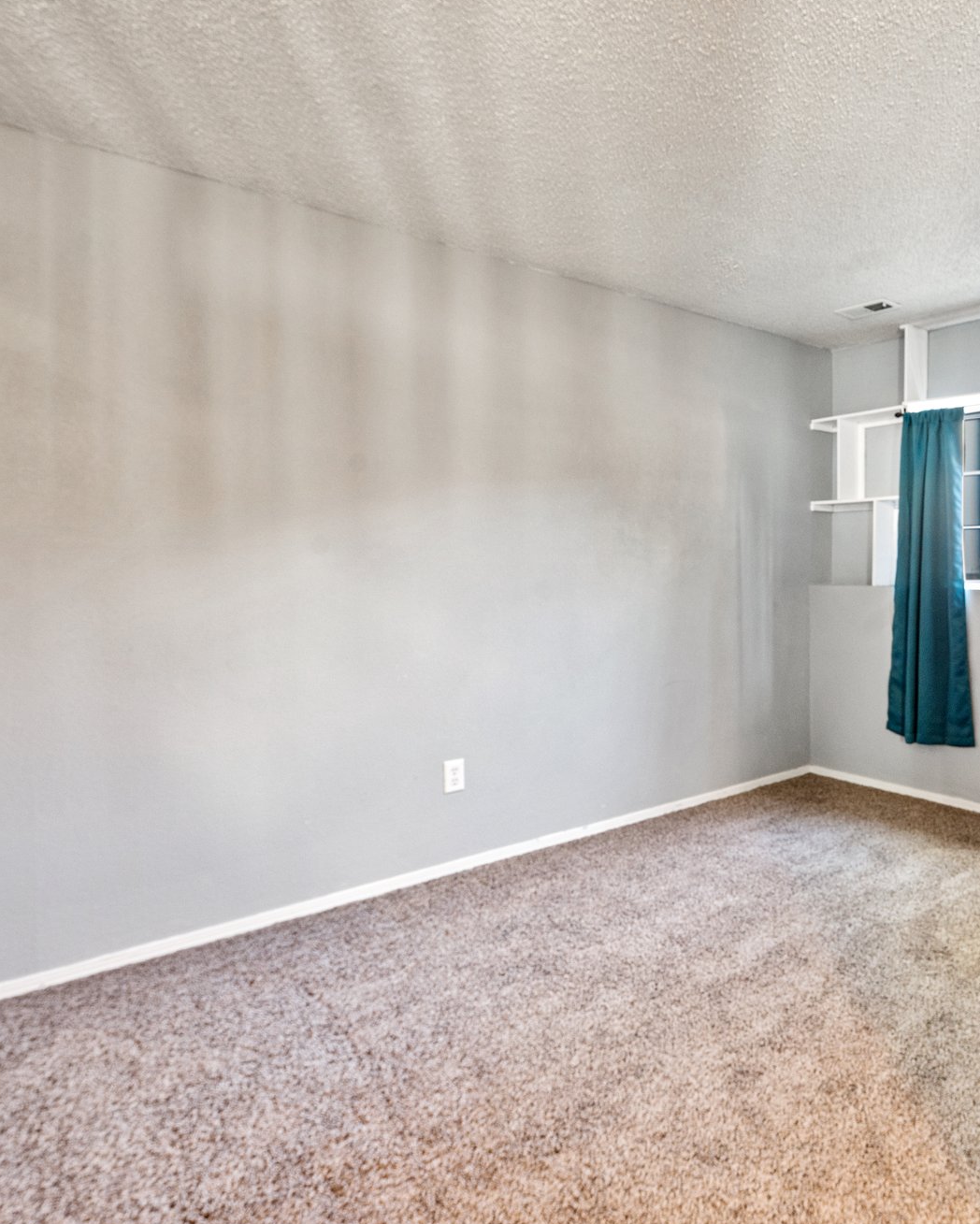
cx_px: 822
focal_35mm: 22
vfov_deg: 75.0
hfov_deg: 57.1
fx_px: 797
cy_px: 600
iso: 800
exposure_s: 1/1.25
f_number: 8
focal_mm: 15
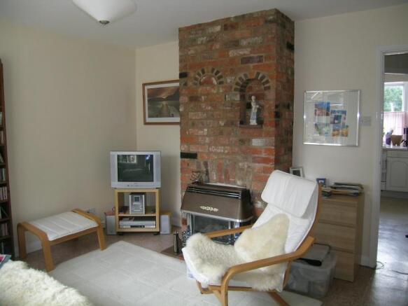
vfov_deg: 49.7
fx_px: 330
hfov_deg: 63.5
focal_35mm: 28
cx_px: 204
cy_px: 153
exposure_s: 1/30
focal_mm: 5.8
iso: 50
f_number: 2.8
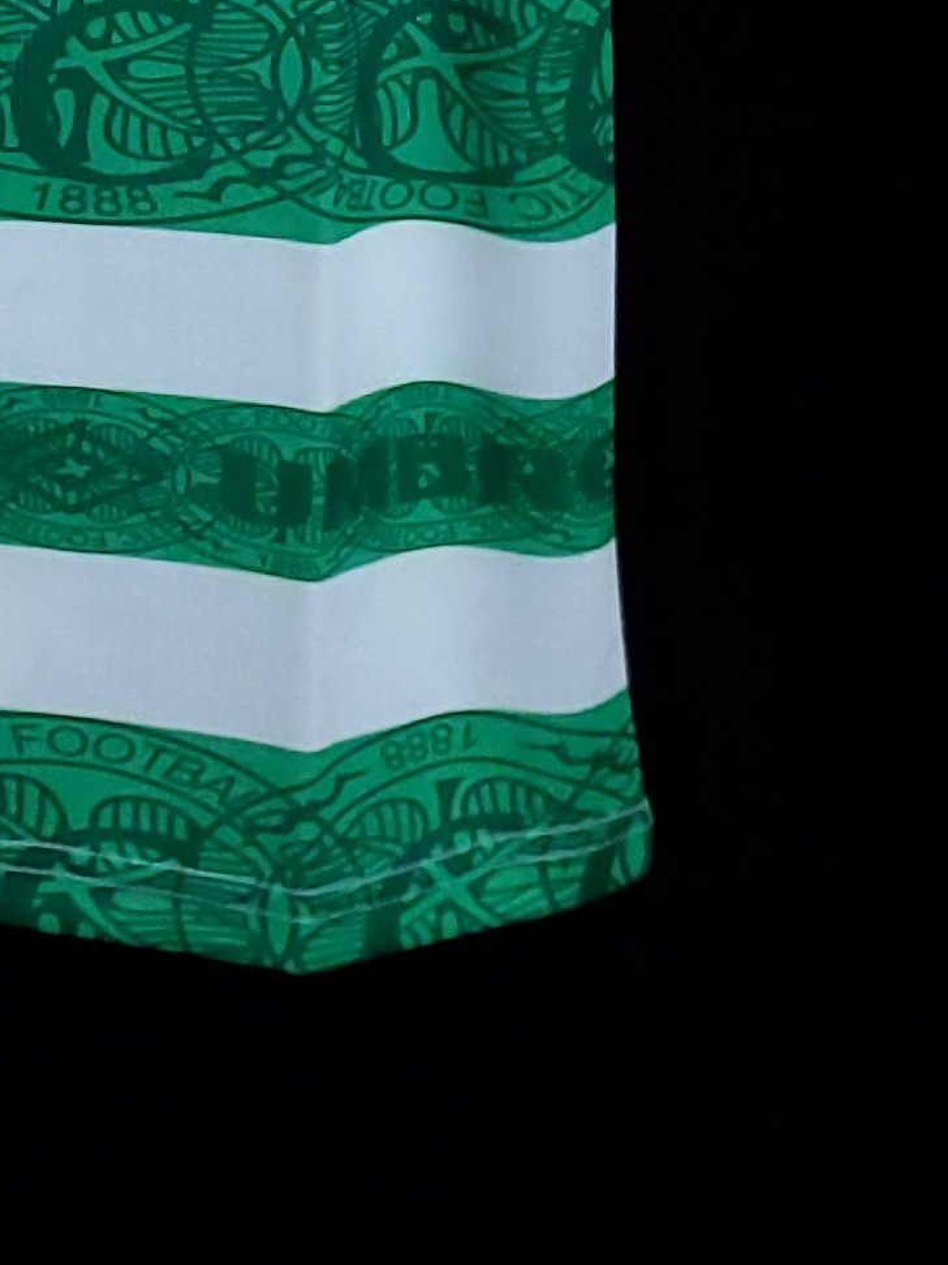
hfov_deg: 13.2
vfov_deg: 15.4
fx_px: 3944
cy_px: -1072
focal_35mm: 108
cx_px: -313
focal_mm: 4.3
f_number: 1.5
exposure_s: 1/30
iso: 200
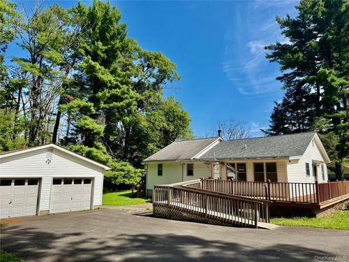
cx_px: 174
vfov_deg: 56.8
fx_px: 242
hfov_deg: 71.6
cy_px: 131
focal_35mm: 24
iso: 80
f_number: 1.78
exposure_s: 1/3759
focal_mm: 6.76
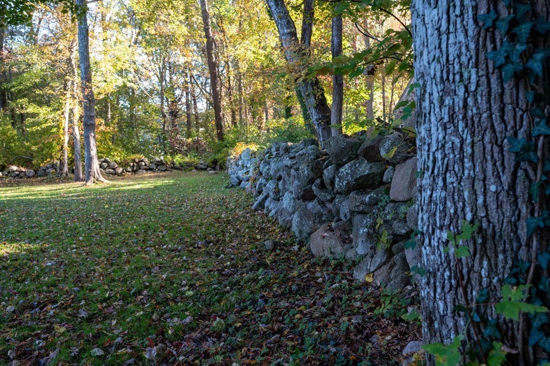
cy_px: 183
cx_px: 275
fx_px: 458
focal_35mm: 30
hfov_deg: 62.0
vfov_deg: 43.5
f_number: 8
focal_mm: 30
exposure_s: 1/30
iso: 320
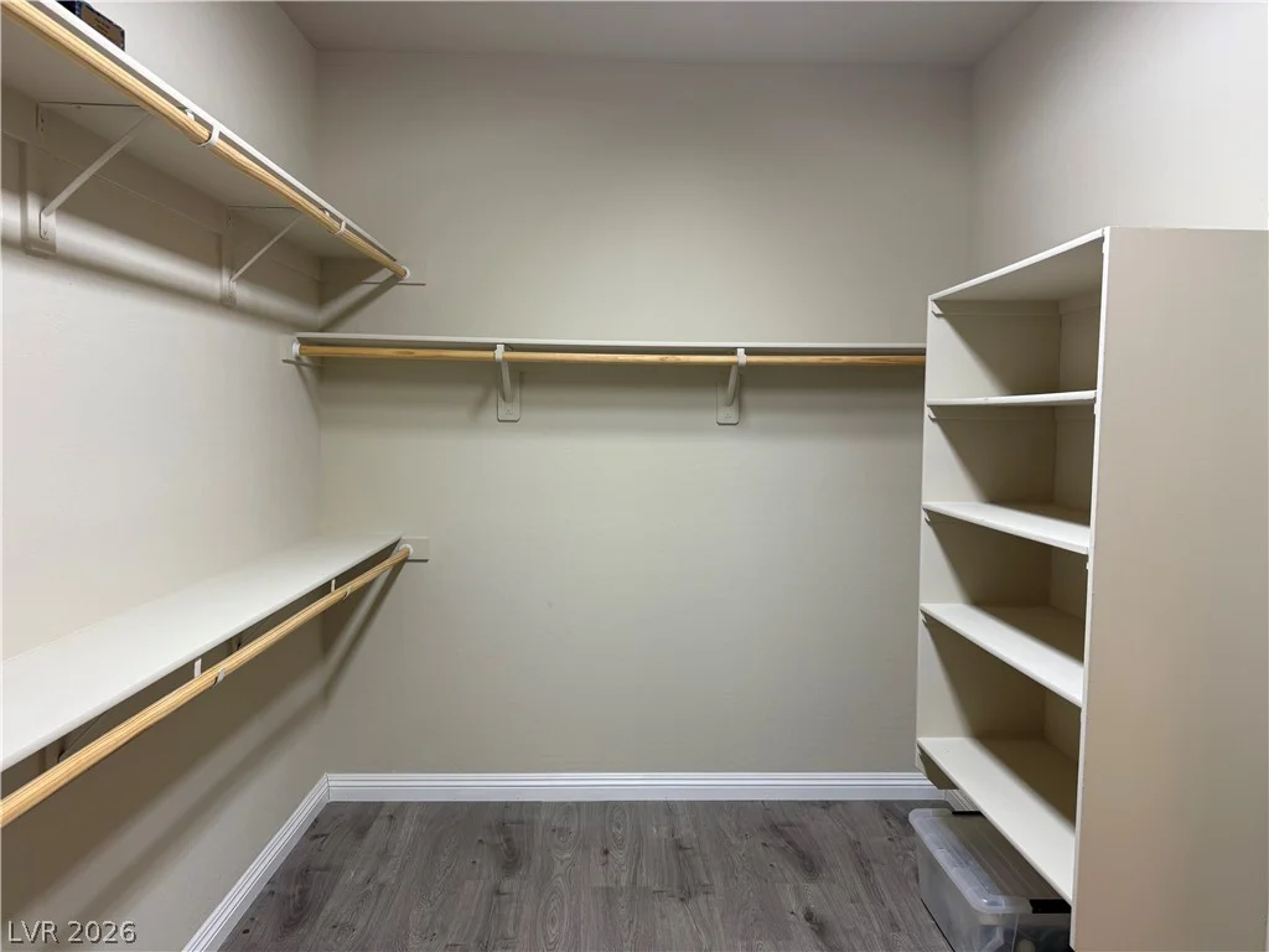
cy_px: 476
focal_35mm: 24
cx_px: 634
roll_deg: -0.2
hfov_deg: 71.6
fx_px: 880
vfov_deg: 56.8
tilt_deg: -2.5
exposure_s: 1/120
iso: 64
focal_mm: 6.76
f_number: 1.78
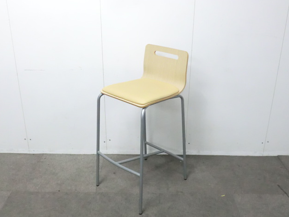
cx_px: 144
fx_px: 326
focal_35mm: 39
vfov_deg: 36.8
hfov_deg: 47.9
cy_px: 109
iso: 800
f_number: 3.9
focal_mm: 6.9
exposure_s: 1/50
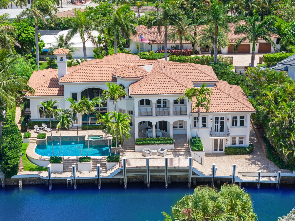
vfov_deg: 21.0
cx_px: 148
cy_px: 110
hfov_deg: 27.8
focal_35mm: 70
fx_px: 596
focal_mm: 19.35
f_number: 2.8
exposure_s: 1/240
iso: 100
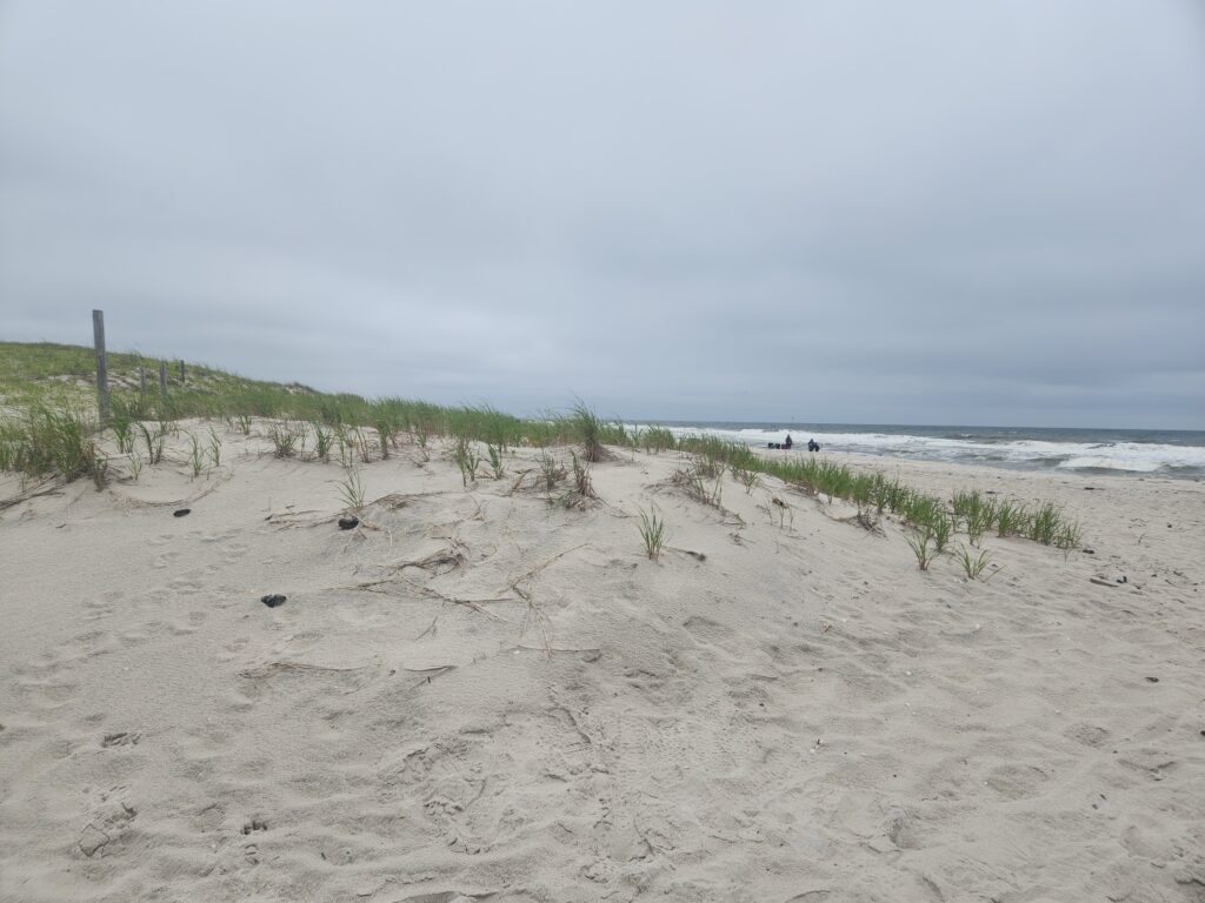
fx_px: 801
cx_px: 602
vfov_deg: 58.9
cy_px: 452
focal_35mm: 23
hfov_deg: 73.9
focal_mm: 5.4
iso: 20
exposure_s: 1/736
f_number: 1.8
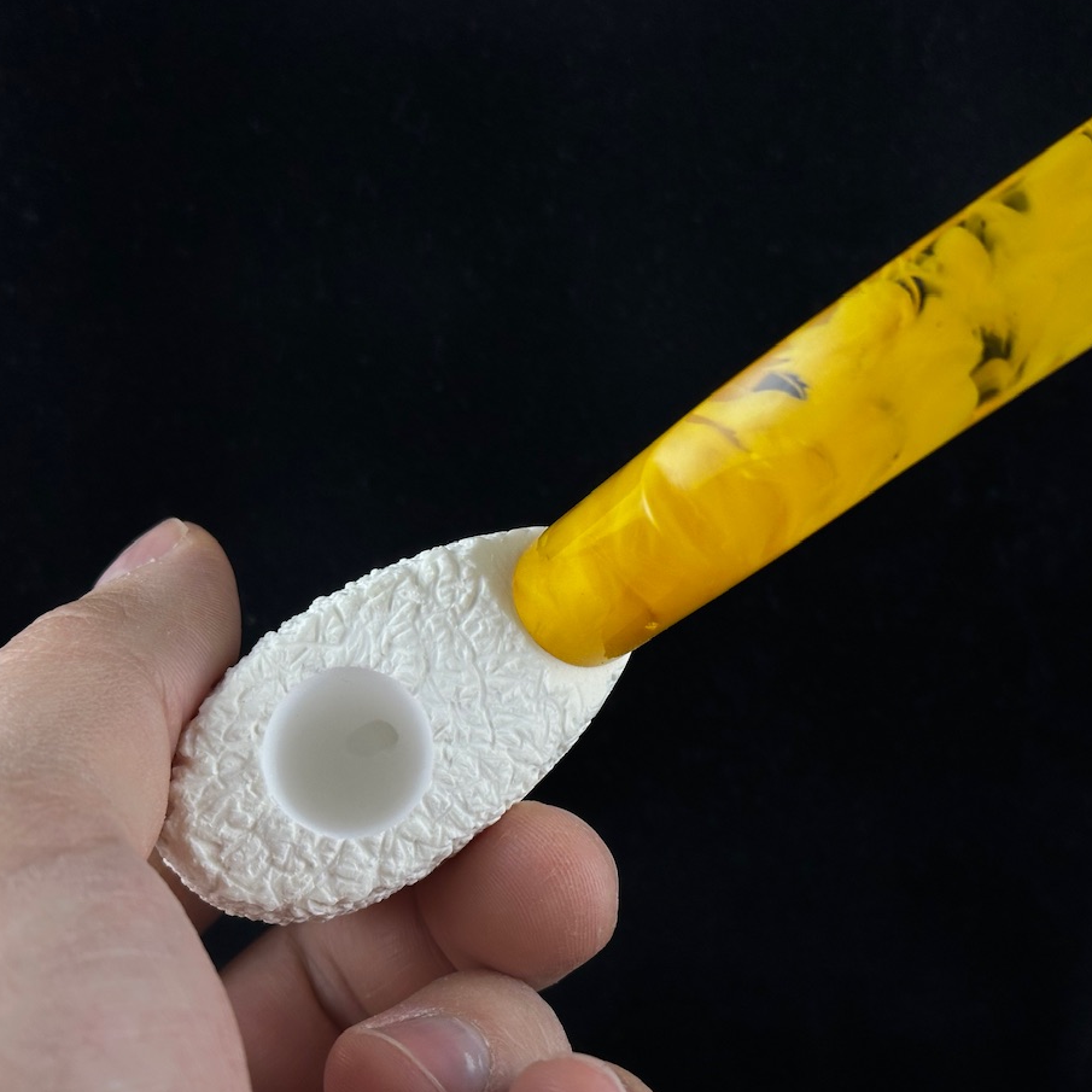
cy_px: 537
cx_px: 606
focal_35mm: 60
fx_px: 2141
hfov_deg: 28.6
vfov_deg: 28.6
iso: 64
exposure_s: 1/709
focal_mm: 6.86
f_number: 1.78
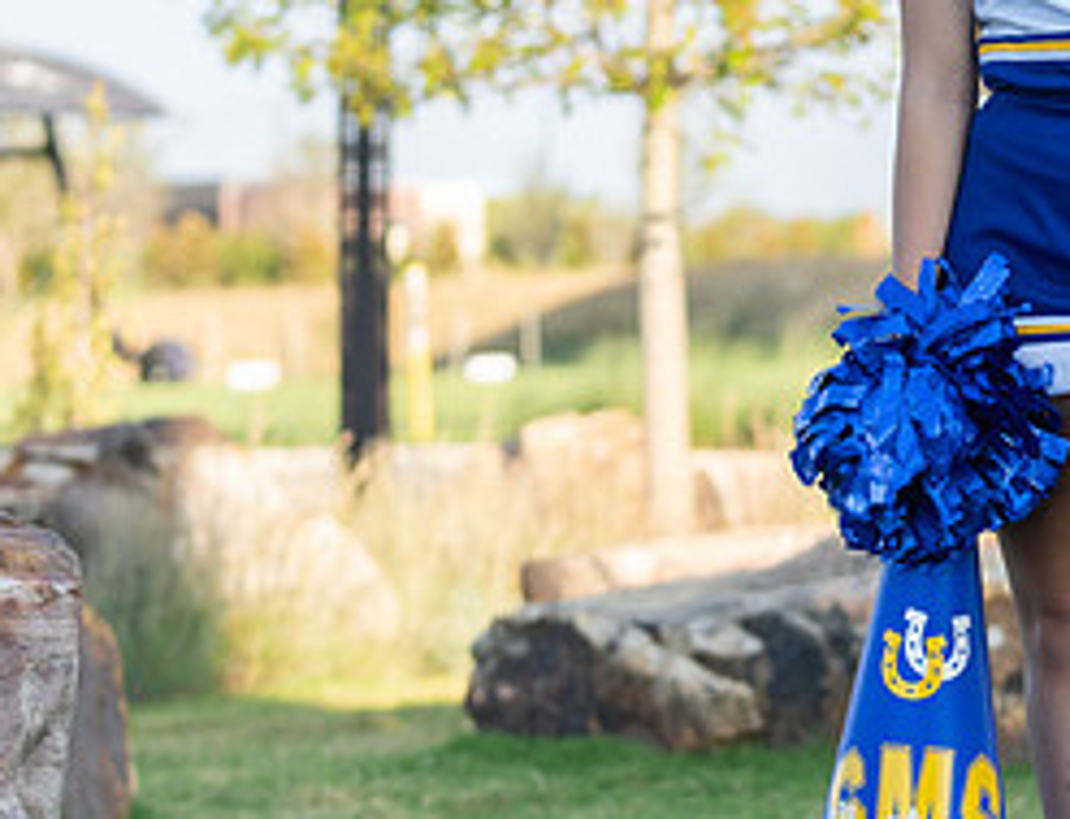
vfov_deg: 7.8
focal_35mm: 193
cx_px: 1041
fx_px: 6009
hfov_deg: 10.1
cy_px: 286
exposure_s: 1/400
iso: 100
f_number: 3.2
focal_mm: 70
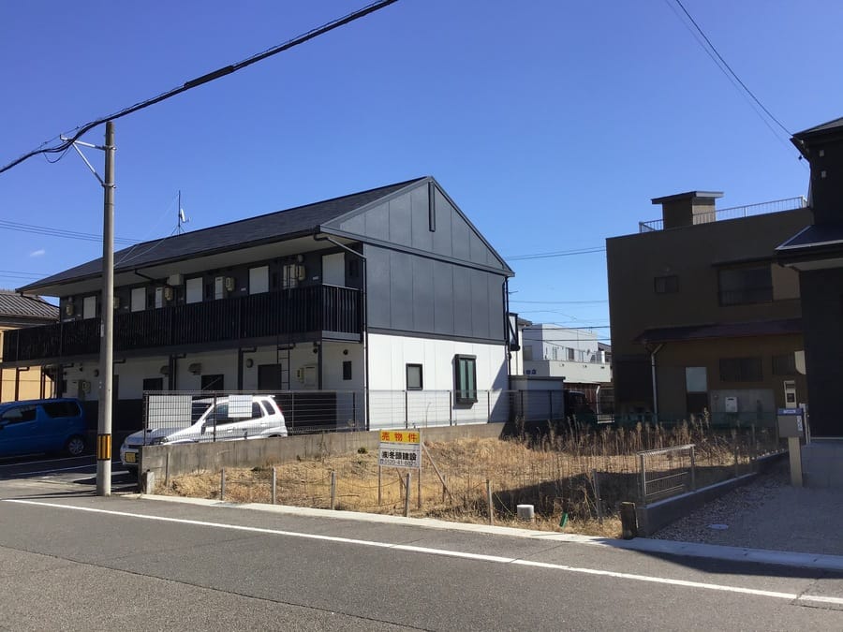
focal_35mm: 31
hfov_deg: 58.4
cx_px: 422
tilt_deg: +6.0
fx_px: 755
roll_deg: +0.6
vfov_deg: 45.4
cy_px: 316
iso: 25
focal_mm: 3.3
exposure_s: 1/1274
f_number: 2.4
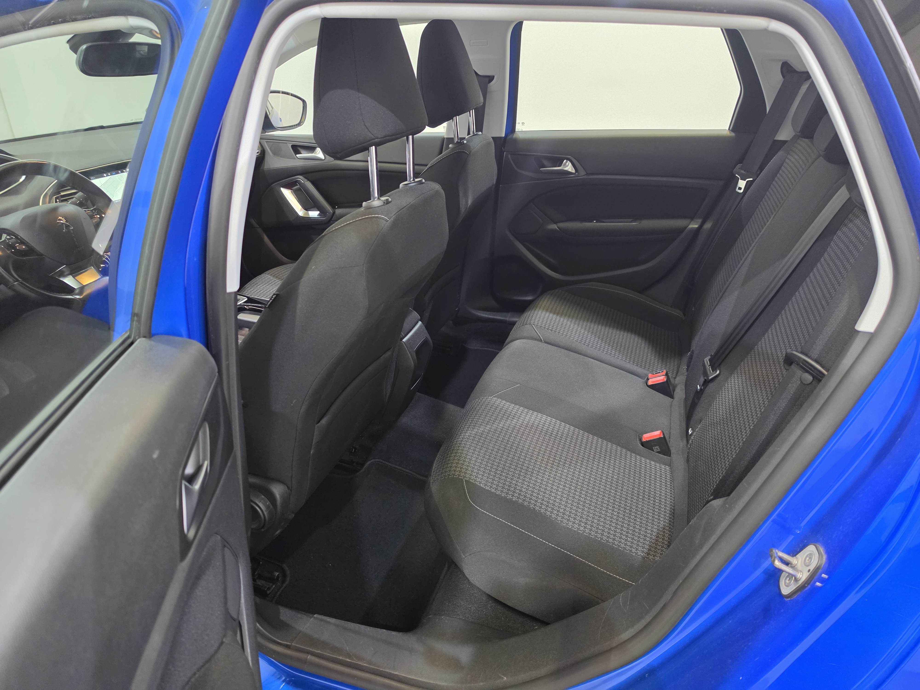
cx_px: 460
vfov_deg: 58.9
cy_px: 345
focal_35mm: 23
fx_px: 611
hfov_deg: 73.9
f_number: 1.4
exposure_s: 1/100
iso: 800
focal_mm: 6.5
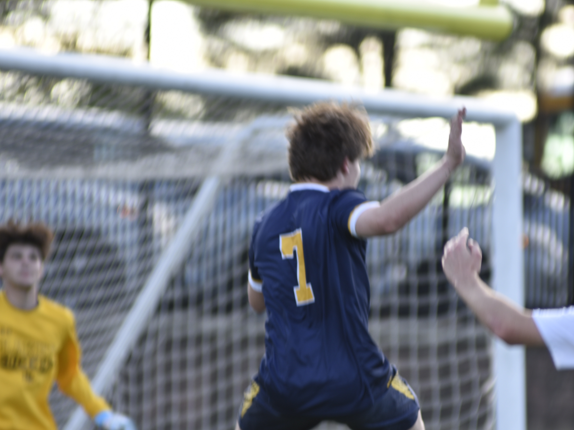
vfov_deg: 3.1
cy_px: 304
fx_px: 8042
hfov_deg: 4.1
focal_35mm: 485
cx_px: 319
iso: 100
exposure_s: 1/250
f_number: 3.3
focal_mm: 200
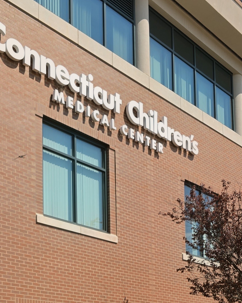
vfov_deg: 30.2
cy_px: 332
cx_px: 95
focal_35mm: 56
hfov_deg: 27.1
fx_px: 501
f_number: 1.7
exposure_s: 1/715
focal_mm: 6.3
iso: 12
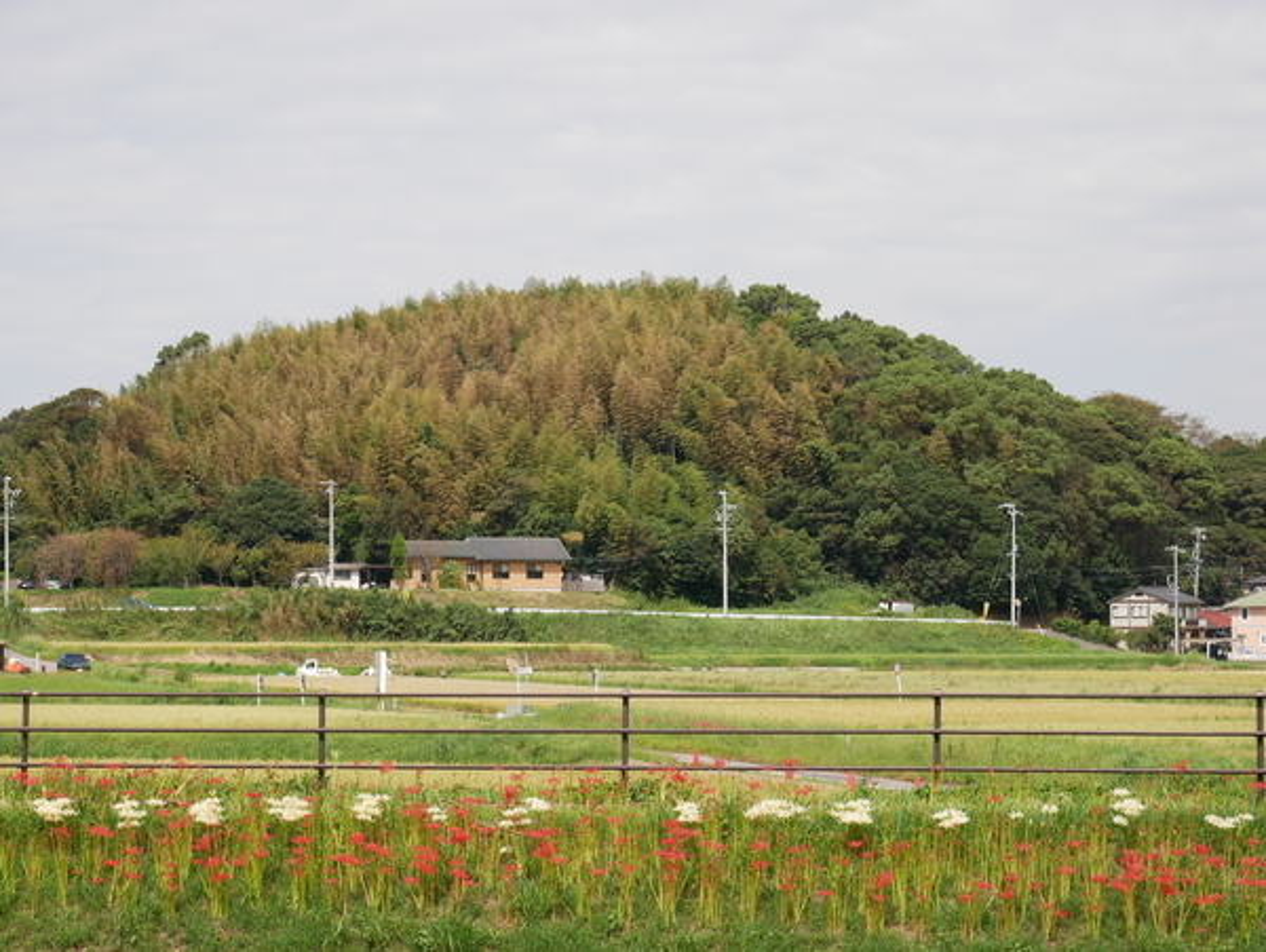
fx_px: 3221
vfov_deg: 16.8
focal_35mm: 88
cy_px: 476
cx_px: 633
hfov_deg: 22.2
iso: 200
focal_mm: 44
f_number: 9
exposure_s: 1/400
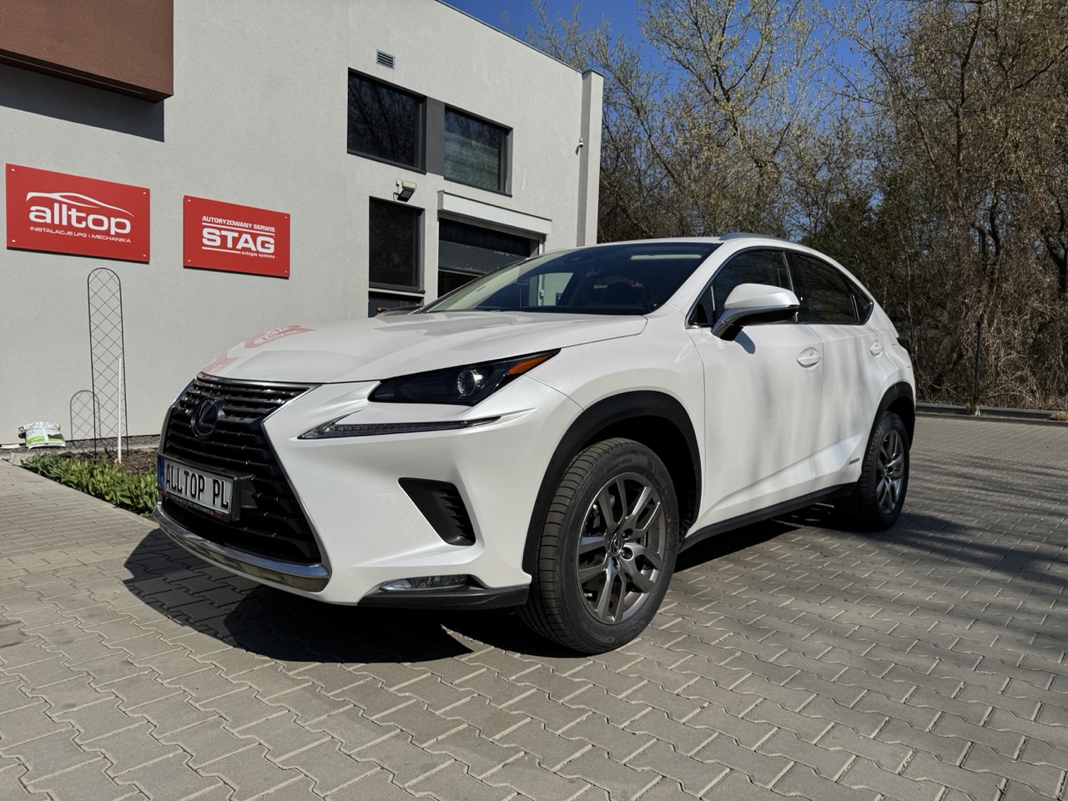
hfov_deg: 71.6
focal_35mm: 24
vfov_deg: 56.8
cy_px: 400
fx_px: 740
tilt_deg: -3.6
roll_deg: -1.4
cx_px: 534
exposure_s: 1/10417
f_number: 1.78
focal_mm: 6.76
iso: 80
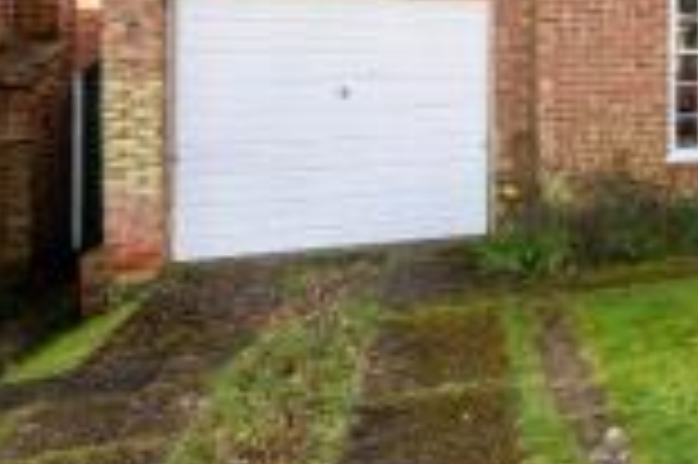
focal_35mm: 46
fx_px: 891
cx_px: 1018
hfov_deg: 29.1
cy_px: 92
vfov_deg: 28.6
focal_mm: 15
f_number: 9
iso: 250
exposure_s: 1/100
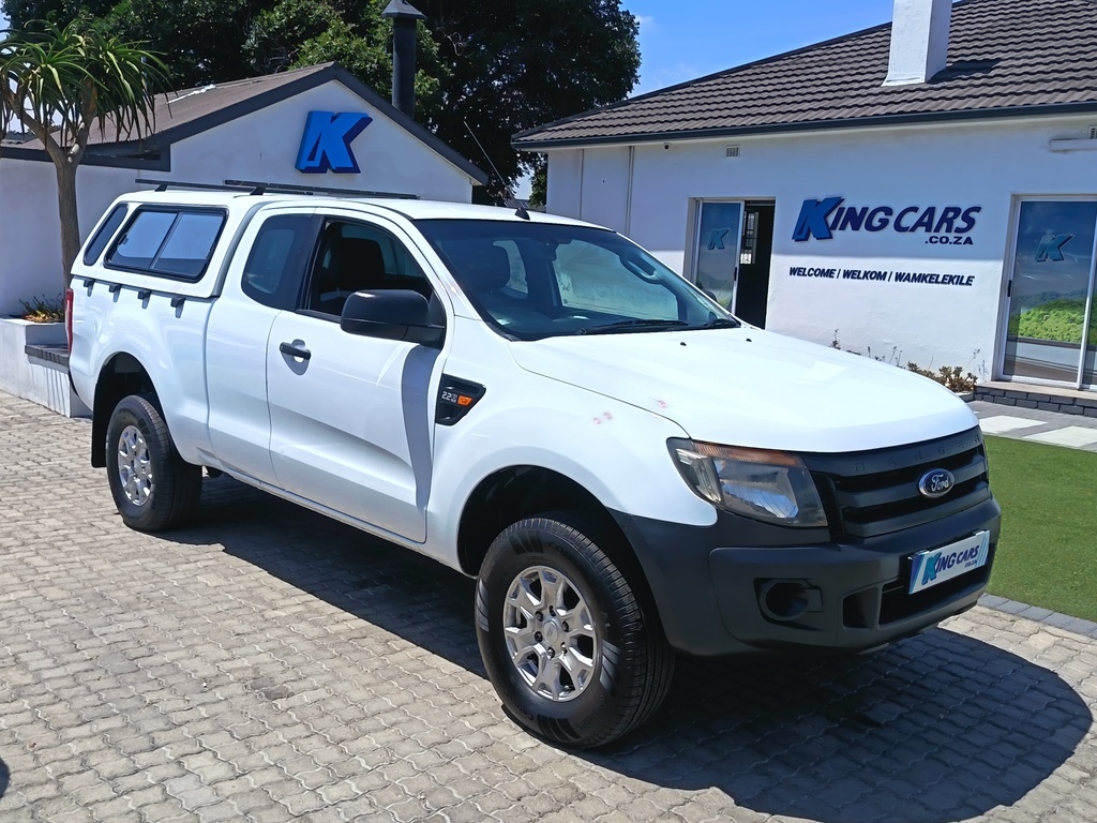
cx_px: 548
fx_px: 1046
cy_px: 412
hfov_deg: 55.4
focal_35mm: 33
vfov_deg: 42.9
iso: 100
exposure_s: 1/1130
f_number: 1.75
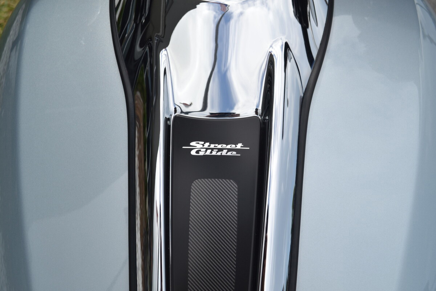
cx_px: 218
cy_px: 146
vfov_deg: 28.1
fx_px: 581
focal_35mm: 48
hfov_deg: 41.1
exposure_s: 1/250
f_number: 8
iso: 100
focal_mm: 32
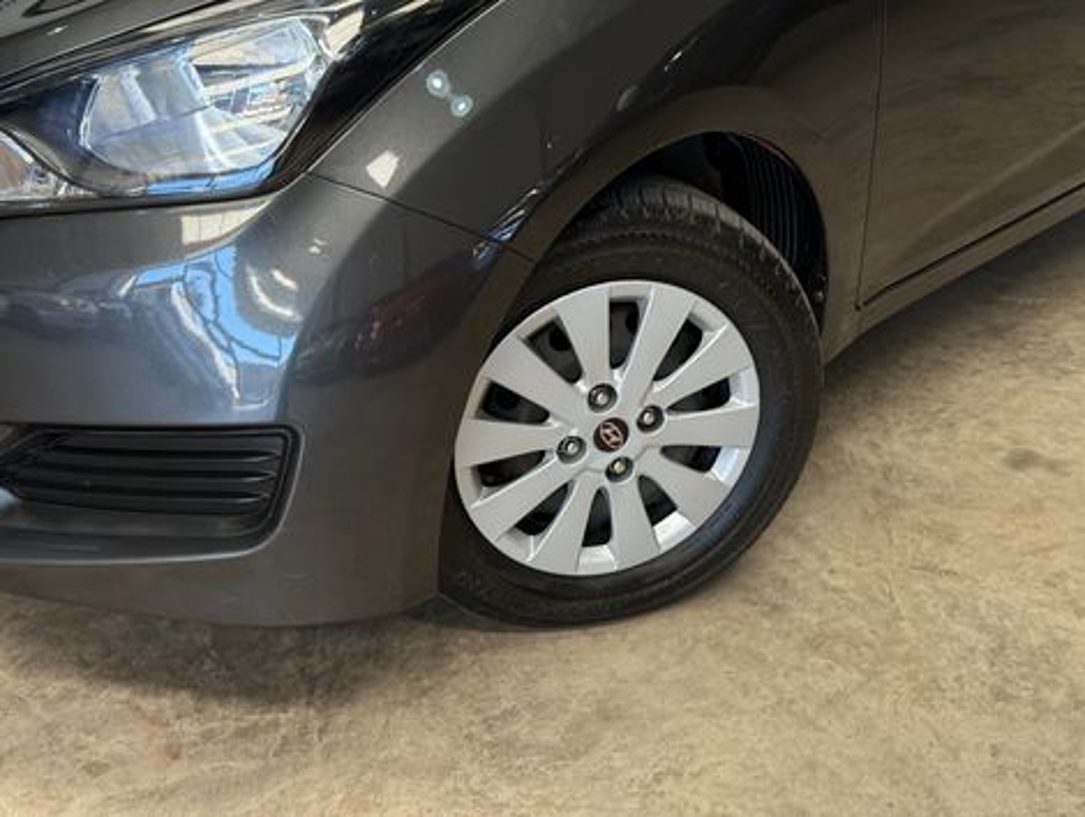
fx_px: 1507
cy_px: 408
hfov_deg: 39.6
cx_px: 542
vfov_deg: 30.3
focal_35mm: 48
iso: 100
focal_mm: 6.76
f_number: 1.78
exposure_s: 1/182
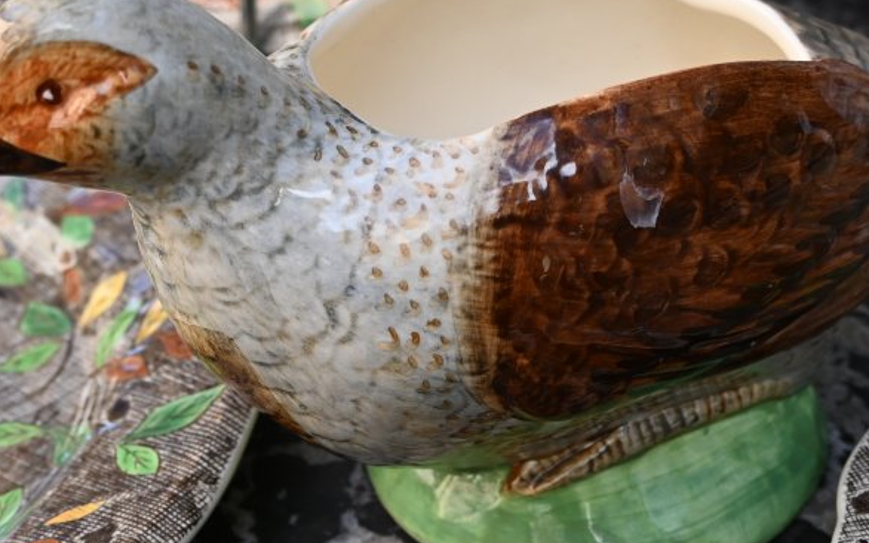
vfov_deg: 17.6
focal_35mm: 74
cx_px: 359
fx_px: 1741
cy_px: 444
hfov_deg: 28.0
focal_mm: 23.5
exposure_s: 1/250
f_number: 4.5
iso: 200
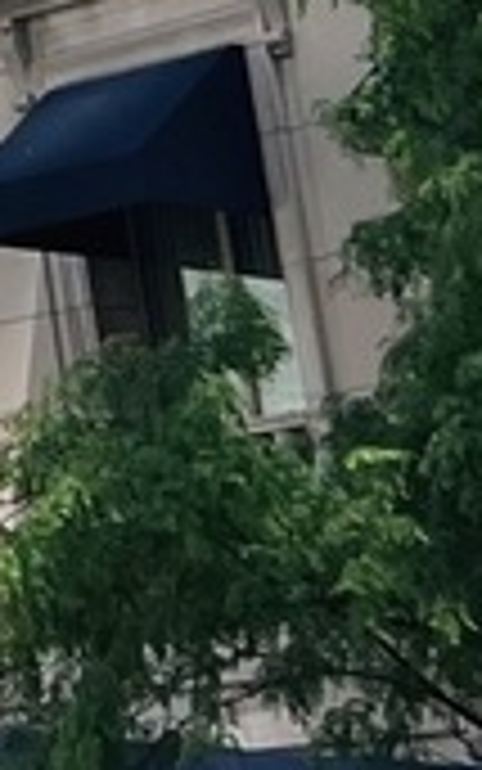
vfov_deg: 8.2
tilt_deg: +26.6
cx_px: -1802
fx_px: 4872
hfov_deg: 4.8
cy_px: -1148
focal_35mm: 232
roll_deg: +0.0
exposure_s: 1/2123
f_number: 1.5
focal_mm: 5.7
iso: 50
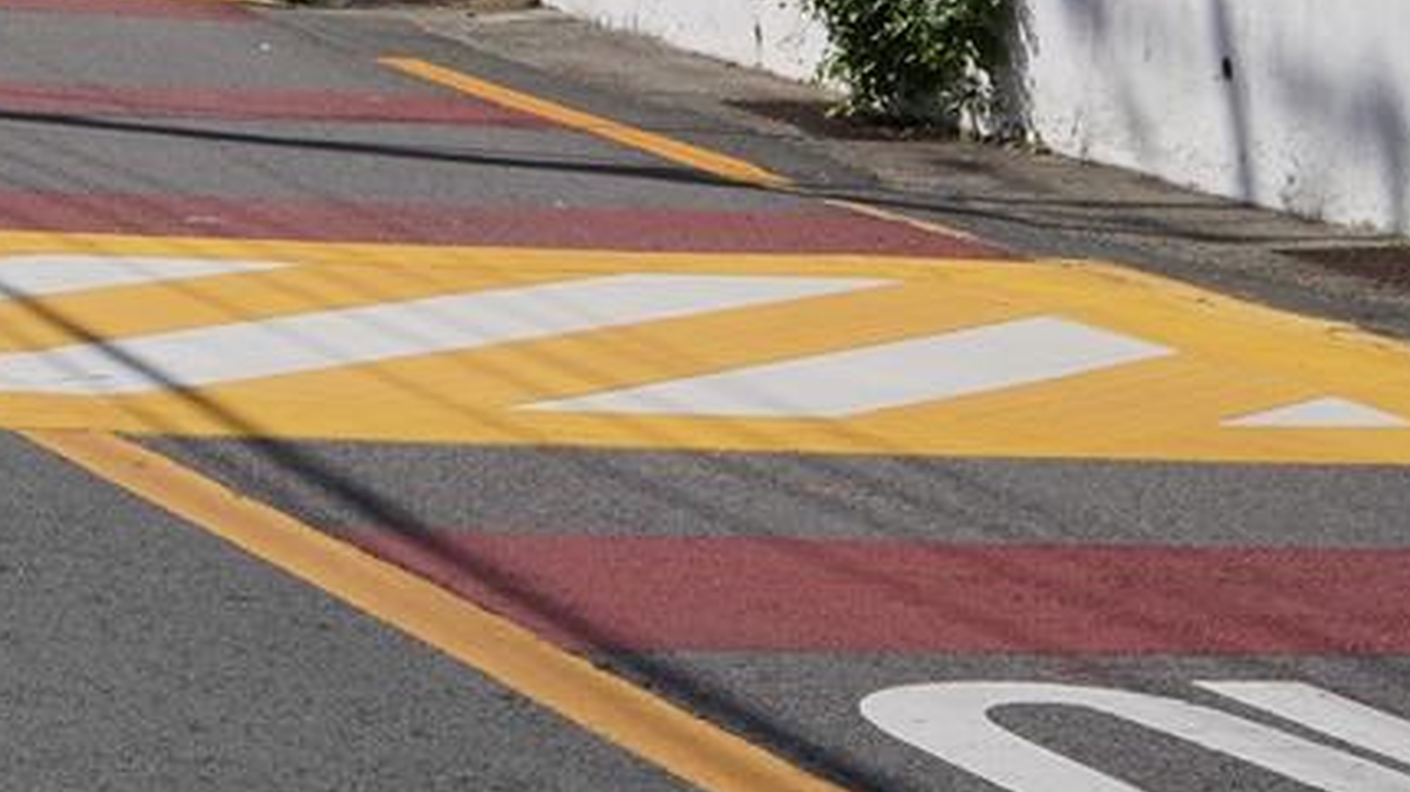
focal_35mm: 171
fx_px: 6391
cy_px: -900
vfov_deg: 6.8
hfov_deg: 12.0
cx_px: -753
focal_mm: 35
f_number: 16
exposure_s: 1/100
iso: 100
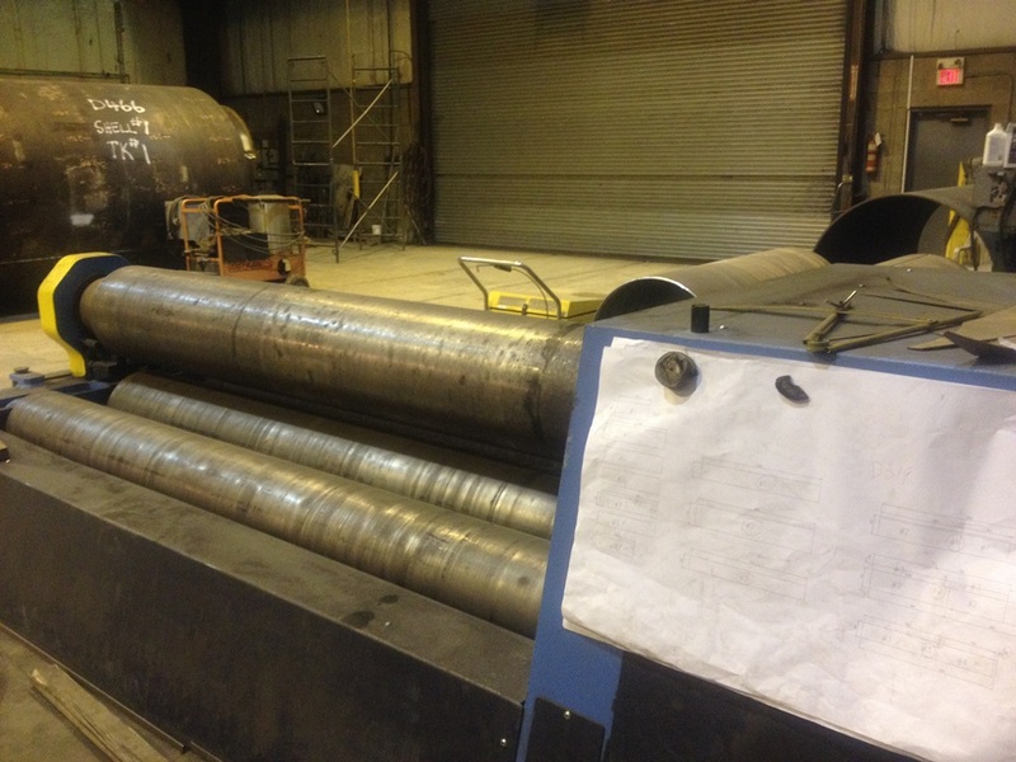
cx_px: 508
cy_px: 381
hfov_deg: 52.6
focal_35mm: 35
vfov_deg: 40.7
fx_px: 1027
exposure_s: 1/20
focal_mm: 4.28
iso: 320
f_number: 2.4
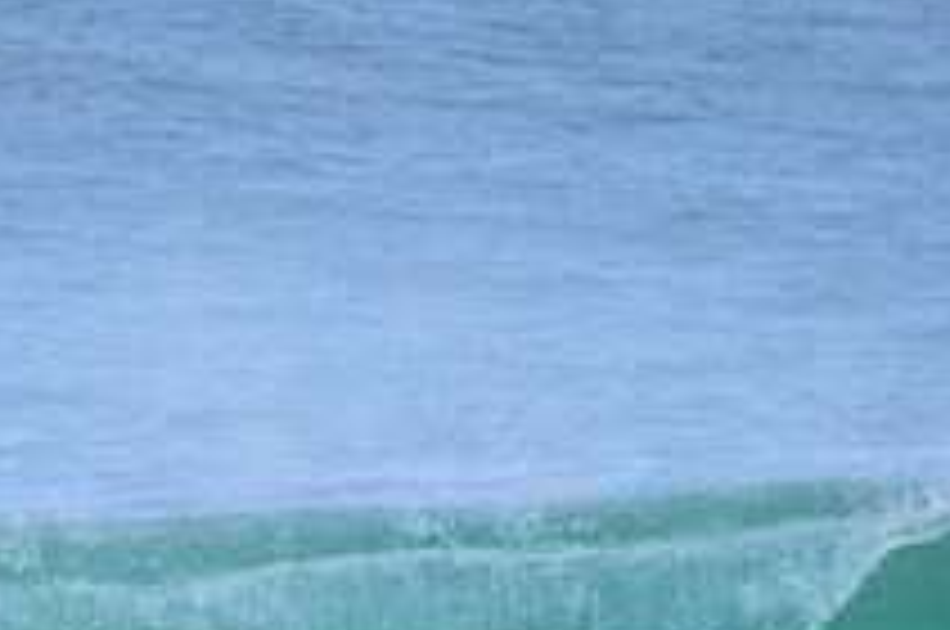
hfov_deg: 0.9
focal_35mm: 2204
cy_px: 772
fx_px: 58072
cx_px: -113
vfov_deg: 0.6
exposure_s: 1/2000
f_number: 11
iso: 2200
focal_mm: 800
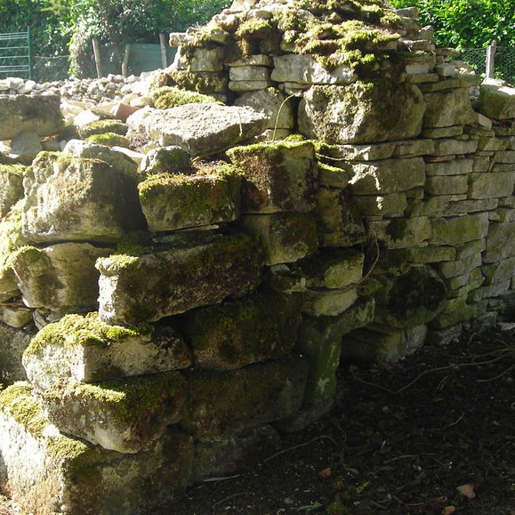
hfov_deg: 29.4
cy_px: 242
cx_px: 185
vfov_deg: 29.5
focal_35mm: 58
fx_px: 976
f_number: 3.2
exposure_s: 1/135
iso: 50
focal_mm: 6.3
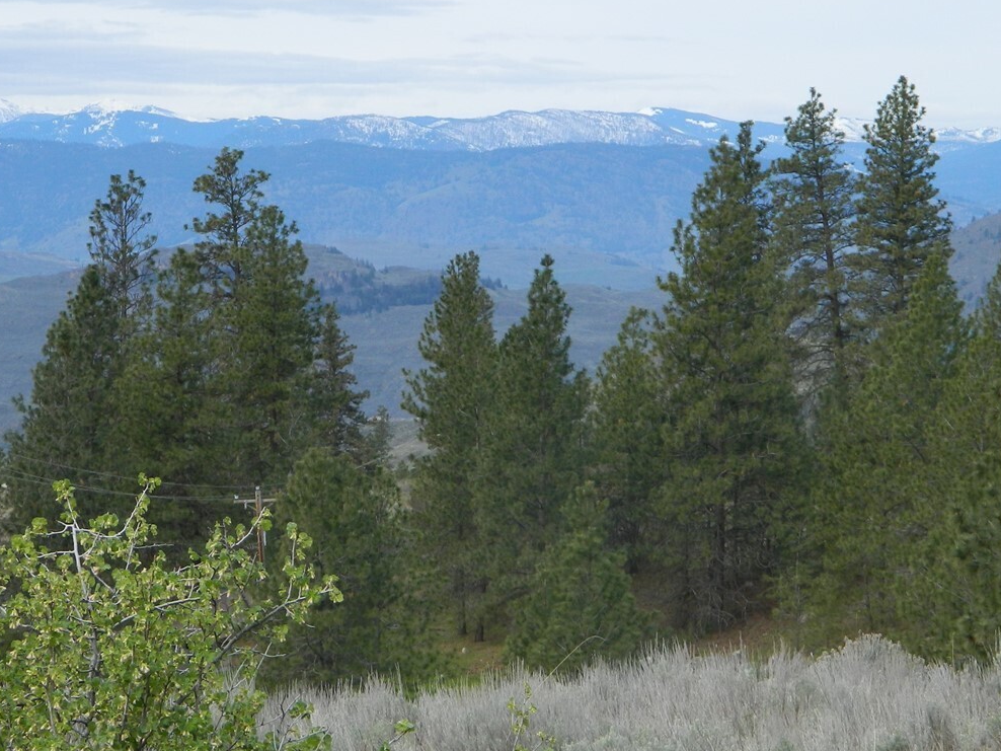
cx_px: 377
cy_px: 451
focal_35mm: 136
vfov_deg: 10.9
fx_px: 3933
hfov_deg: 14.5
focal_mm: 15.1
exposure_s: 1/400
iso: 80
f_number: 4.2
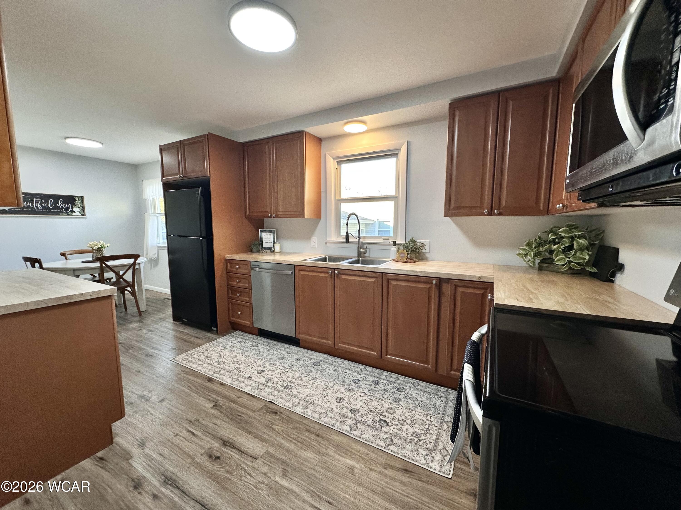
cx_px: 340
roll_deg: -0.3
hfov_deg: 102.1
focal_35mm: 14
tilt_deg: -7.3
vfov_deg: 85.7
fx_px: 275
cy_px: 255
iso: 125
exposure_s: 1/120
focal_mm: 2.22
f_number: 2.2
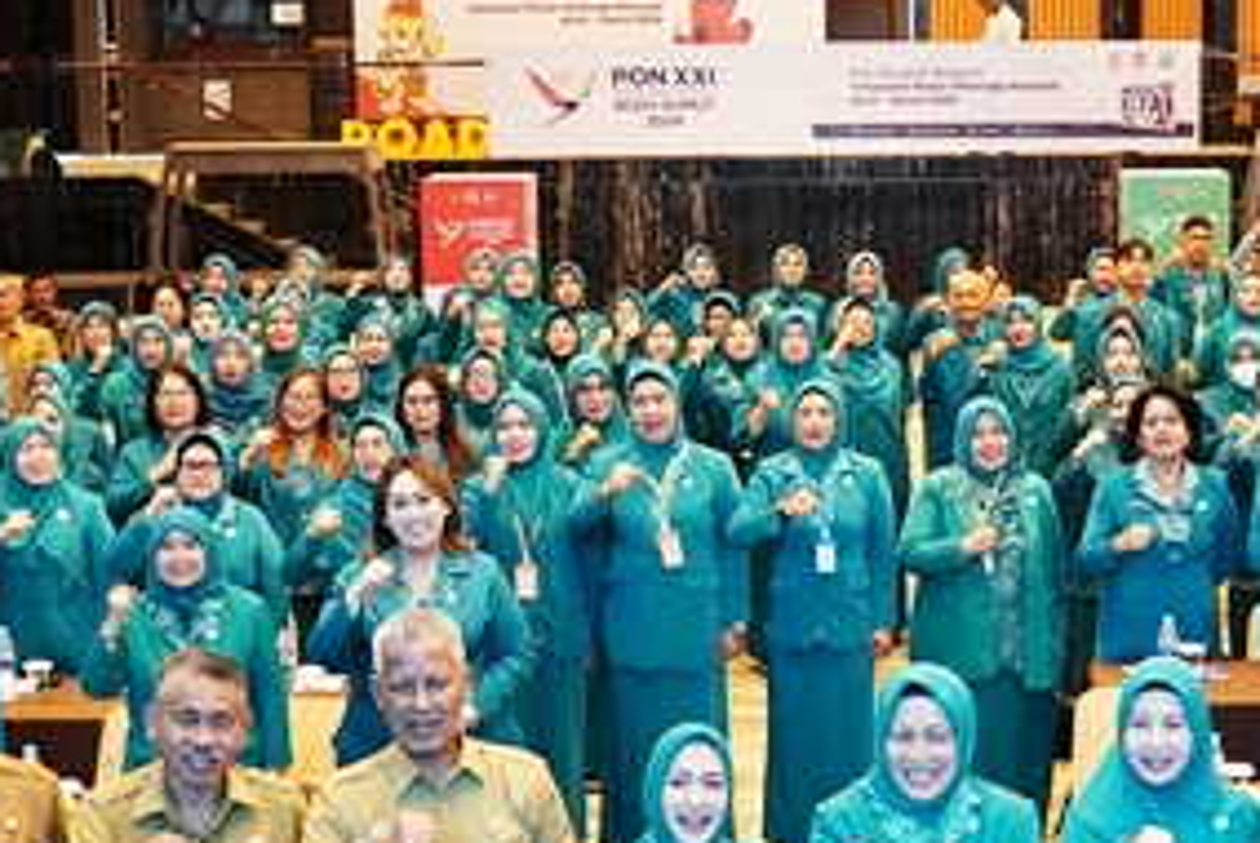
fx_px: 2838
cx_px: 874
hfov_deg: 24.9
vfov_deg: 16.8
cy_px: 610
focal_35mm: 81
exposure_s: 1/125
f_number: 4
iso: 5000
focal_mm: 24
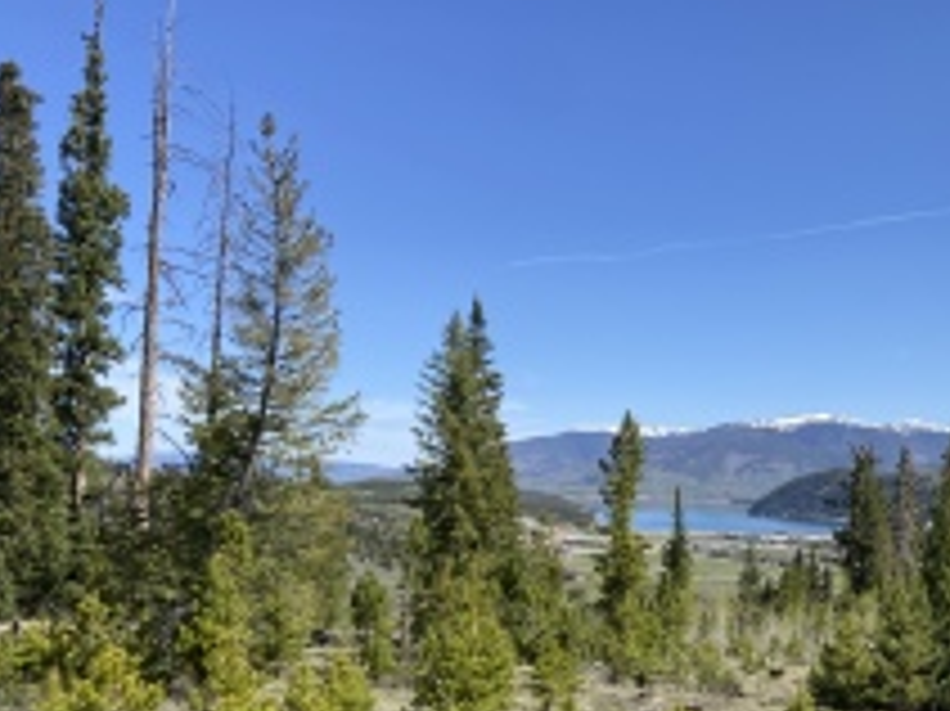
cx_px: 801
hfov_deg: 39.9
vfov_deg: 31.7
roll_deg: -0.4
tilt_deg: -2.8
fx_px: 1234
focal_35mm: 45
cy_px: 518
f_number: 1.8
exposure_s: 1/2268
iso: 32
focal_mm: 4.25
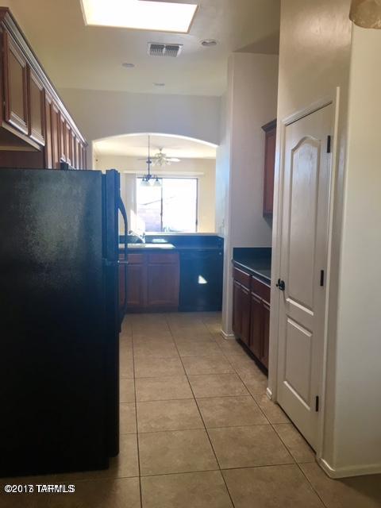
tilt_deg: -5.8
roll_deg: -0.4
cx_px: 190
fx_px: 426
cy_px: 254
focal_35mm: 29
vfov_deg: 61.7
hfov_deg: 48.2
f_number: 2.2
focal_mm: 4.15
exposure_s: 1/30
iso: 25
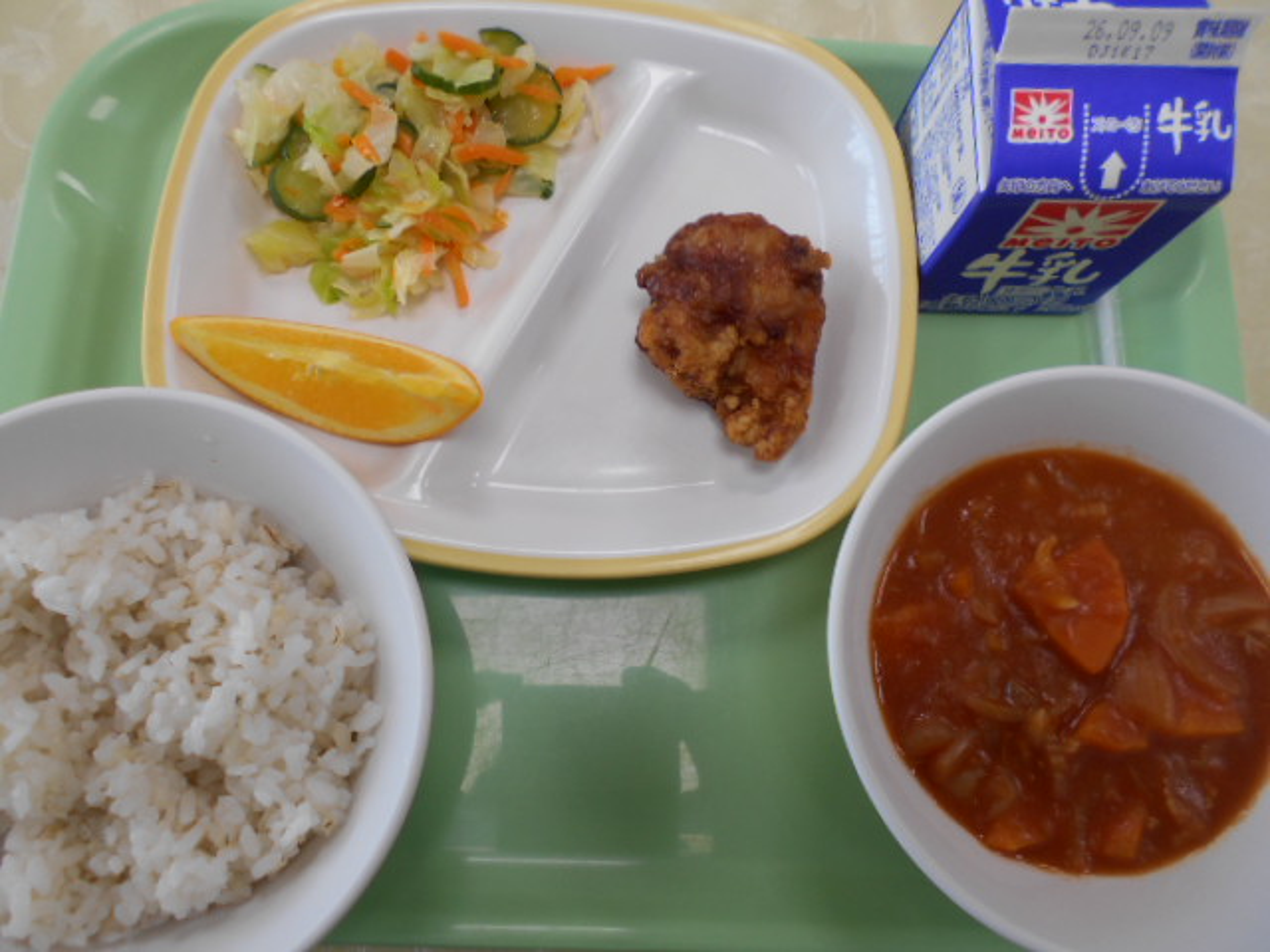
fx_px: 954
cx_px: 635
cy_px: 476
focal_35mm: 26
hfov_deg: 67.3
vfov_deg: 53.1
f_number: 3.2
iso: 80
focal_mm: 4.6
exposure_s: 1/30
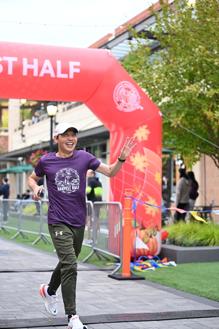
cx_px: 110
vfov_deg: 28.8
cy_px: 164
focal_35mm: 70
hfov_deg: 19.5
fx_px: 638
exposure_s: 1/1250
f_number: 2.8
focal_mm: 70
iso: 1000
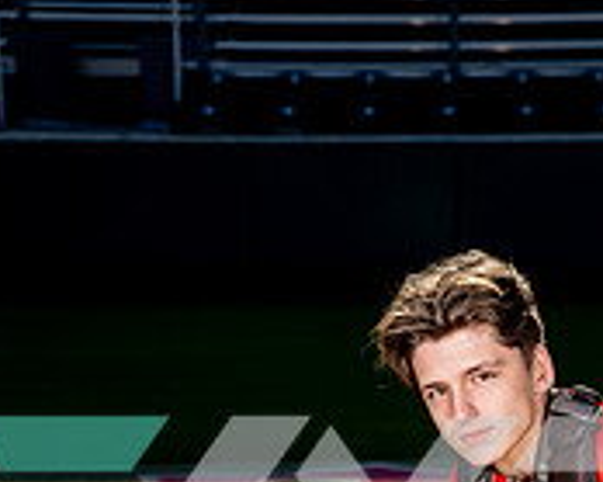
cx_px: 478
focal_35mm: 170
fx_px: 3032
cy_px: 770
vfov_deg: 8.8
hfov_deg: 11.3
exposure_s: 1/1000
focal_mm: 70
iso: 100
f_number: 4.5
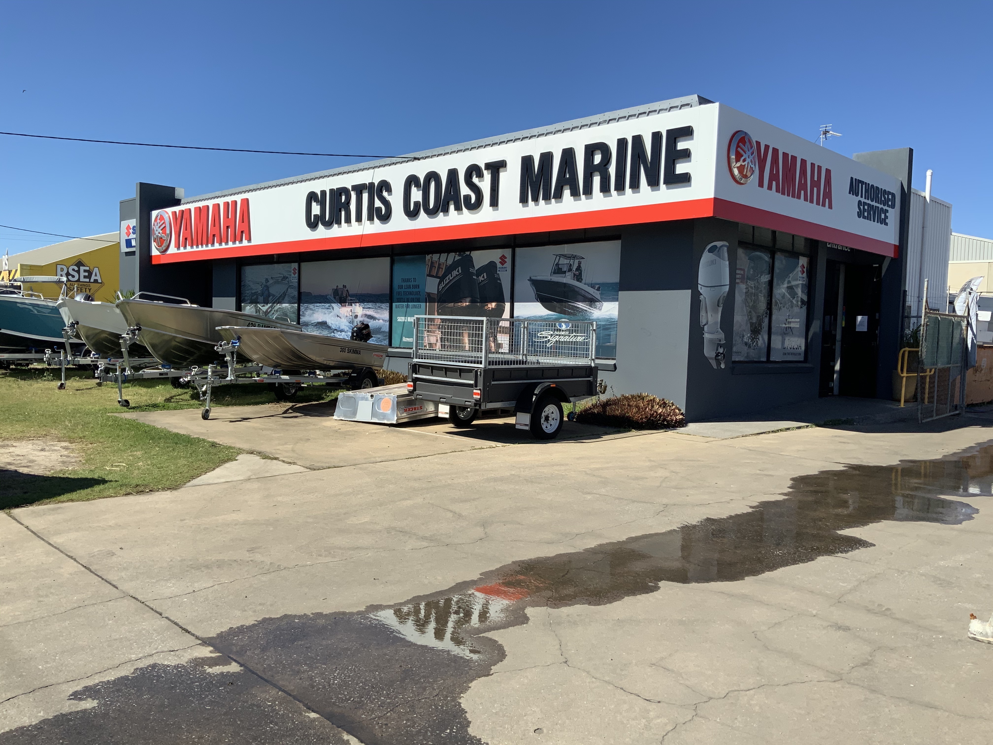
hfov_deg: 61.7
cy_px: 372
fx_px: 832
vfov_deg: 48.2
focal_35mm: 29
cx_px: 496
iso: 16
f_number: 1.8
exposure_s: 1/1848
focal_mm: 3
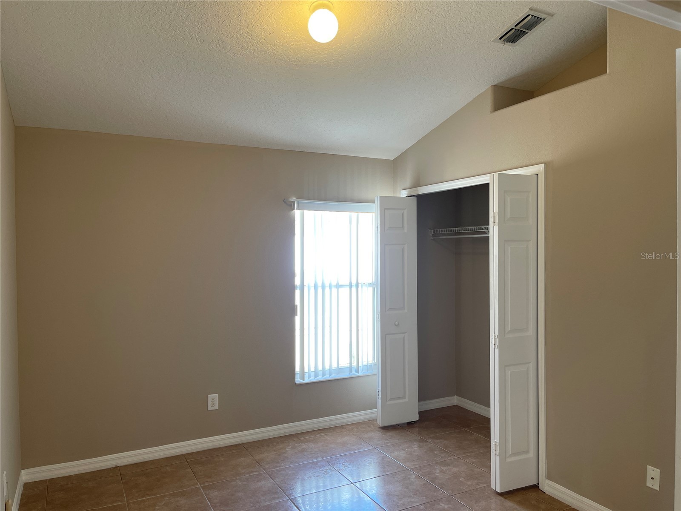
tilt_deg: -1.9
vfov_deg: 53.1
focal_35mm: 26
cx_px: 340
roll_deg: +0.0
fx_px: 511
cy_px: 256
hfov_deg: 67.3
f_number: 1.6
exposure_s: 1/60
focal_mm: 5.1
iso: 80
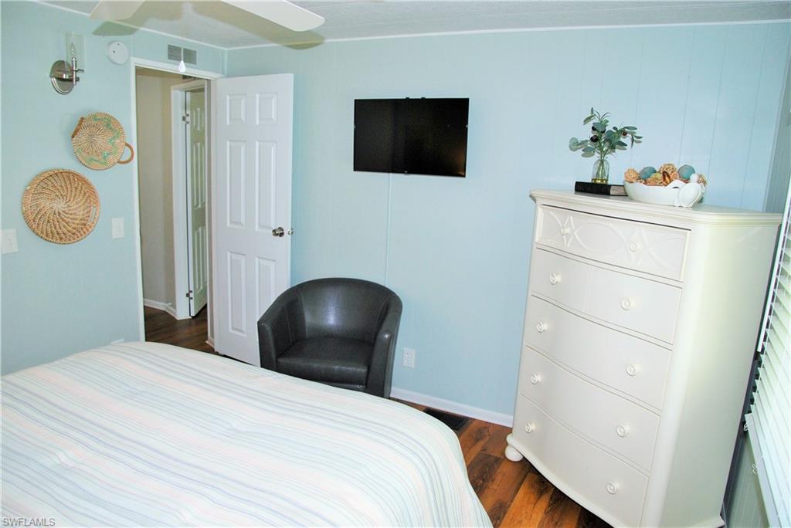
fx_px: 528
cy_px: 264
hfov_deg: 73.7
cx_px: 396
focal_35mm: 24
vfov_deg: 53.2
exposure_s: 1/60
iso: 200
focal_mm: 16
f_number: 4
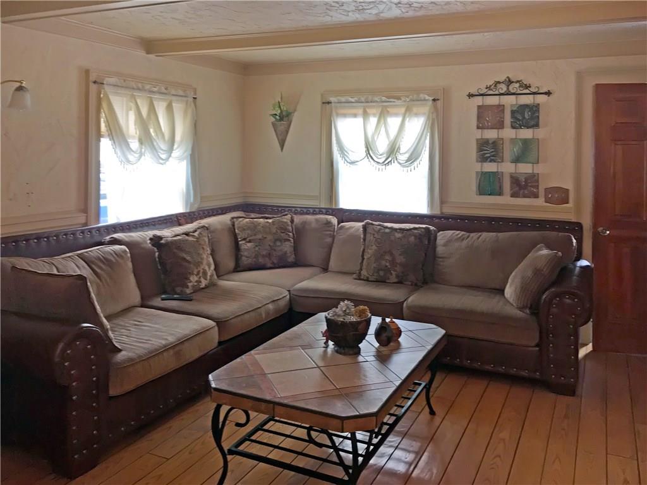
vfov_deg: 48.2
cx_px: 324
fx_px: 542
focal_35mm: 29
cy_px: 242
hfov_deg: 61.7
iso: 32
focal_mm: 4.15
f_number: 2.2
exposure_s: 1/30
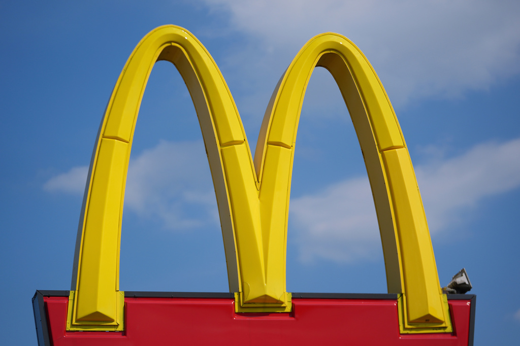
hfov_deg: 17.1
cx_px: 260
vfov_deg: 11.4
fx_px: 1733
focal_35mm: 120
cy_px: 173
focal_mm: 120
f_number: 2.8
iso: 200
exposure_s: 1/8000
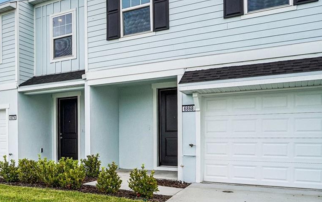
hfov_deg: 49.5
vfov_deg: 35.8
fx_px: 308
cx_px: 35
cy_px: 141
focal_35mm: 35
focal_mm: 11
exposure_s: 1/125
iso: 100
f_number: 8
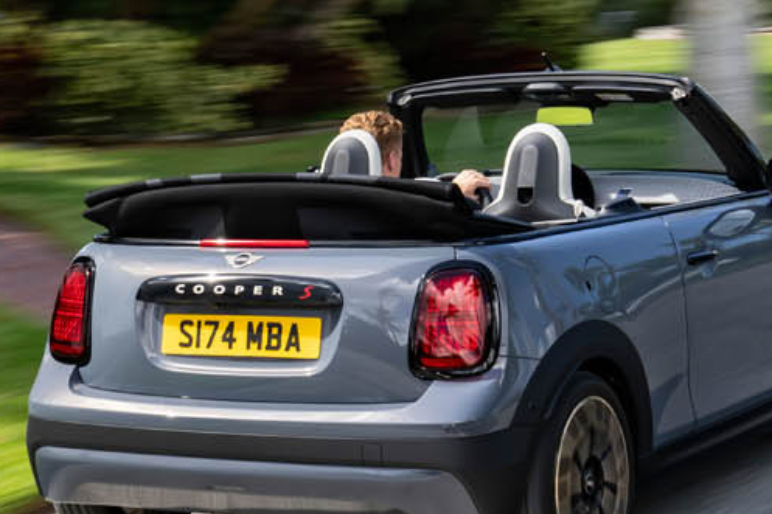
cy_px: 284
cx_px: 290
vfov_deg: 11.8
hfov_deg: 17.6
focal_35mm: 116
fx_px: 2487
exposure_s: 1/25
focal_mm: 30
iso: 100
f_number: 9
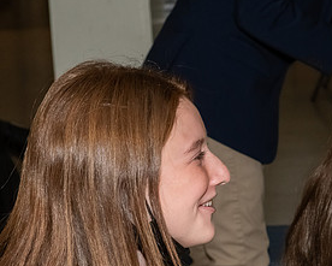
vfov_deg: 6.8
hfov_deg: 8.5
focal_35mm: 226
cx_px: 162
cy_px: 217
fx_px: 2221
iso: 640
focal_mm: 55
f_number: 7.1
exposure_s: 1/250
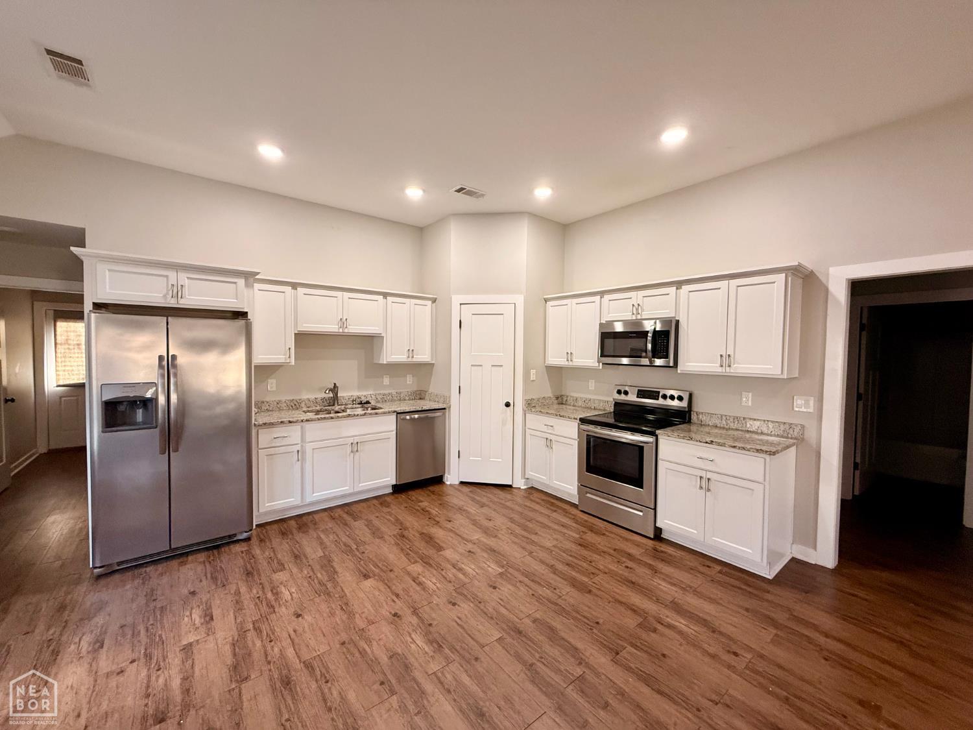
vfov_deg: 85.7
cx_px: 486
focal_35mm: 14
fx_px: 394
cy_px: 365
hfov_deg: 102.1
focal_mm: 2.22
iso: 250
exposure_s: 1/120
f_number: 2.2
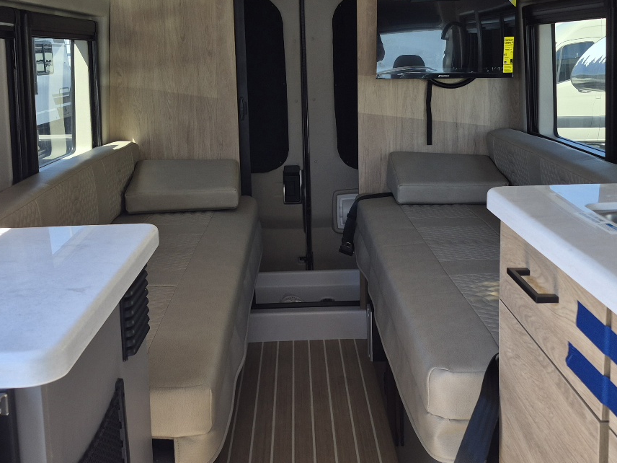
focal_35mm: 43
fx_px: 766
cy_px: 187
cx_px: 318
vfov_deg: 33.5
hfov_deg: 43.8
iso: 32
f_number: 1.8
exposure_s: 1/182
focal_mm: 5.4
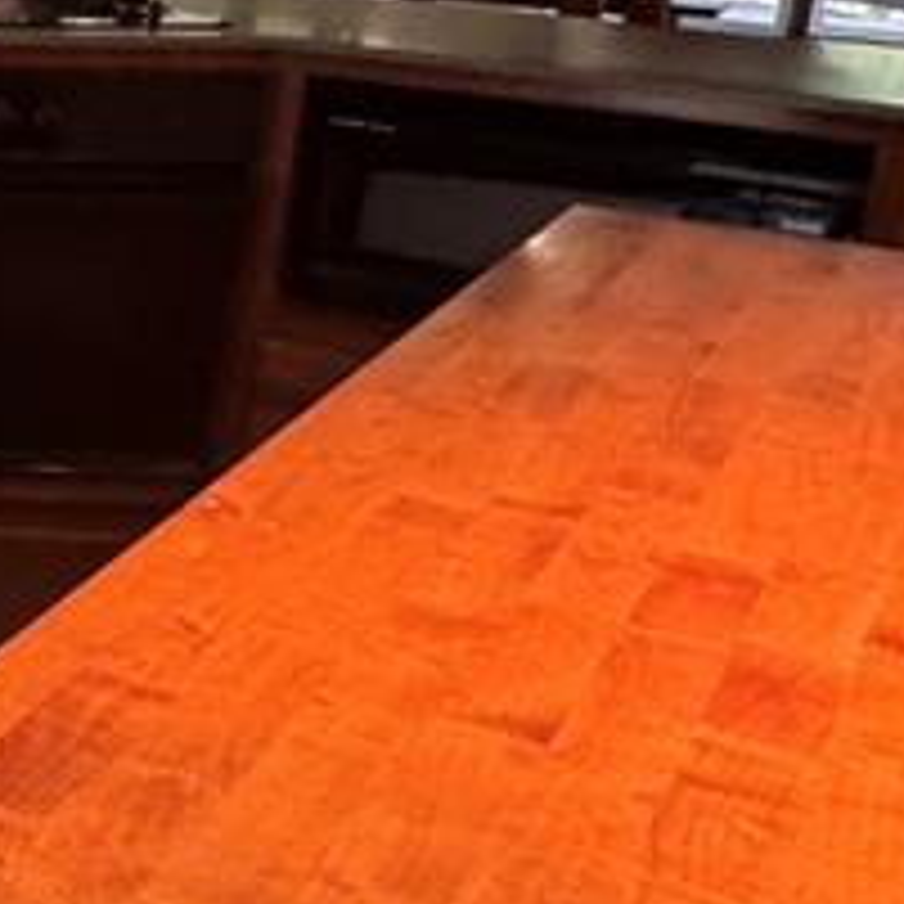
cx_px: -1255
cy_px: 54
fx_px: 1861
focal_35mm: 63
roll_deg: -1.2
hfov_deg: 15.2
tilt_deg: -10.7
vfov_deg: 26.2
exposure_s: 1/60
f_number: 2.2
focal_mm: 2.22
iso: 500
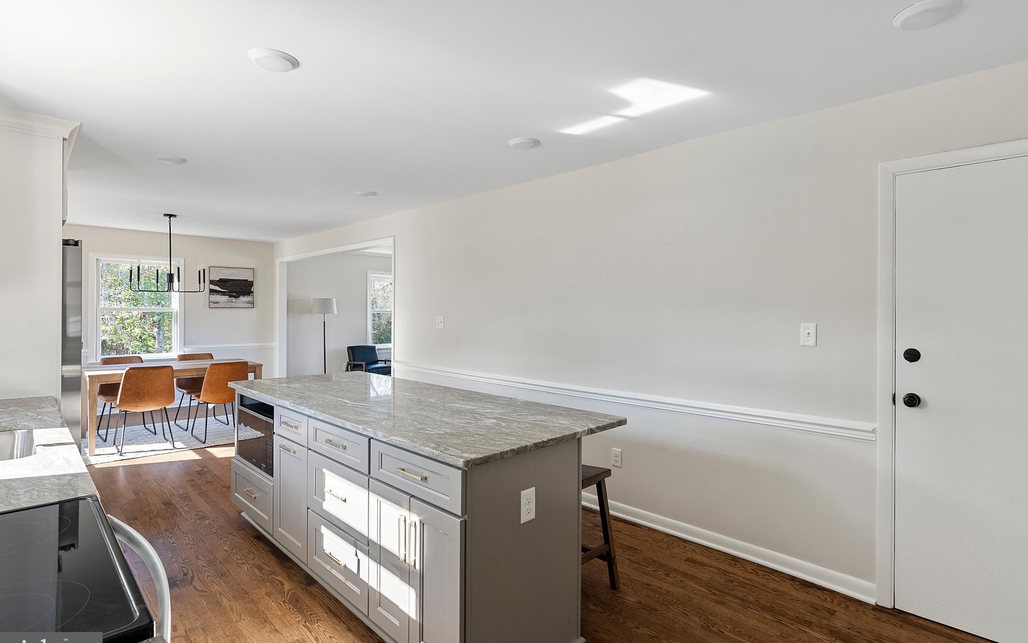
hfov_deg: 91.1
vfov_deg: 65.0
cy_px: 313
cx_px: 521
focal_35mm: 18
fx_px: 504
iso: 800
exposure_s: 1/10
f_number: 8
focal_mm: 17
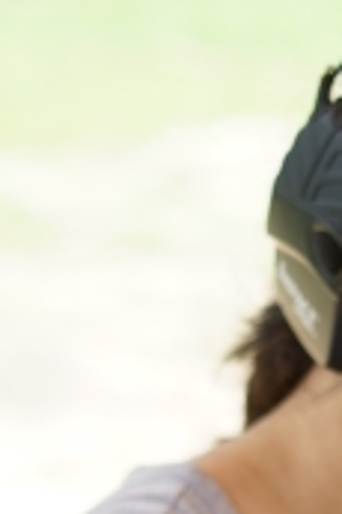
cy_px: 894
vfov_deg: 9.5
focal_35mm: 208
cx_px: 467
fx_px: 2970
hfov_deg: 6.5
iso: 100
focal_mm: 50
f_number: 2.8
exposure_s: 1/200
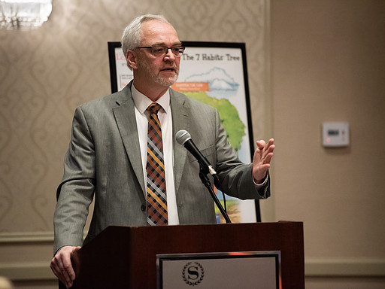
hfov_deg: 9.1
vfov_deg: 6.8
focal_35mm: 218
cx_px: 192
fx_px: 2425
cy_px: 144
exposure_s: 1/200
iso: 5000
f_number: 2.8
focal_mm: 200
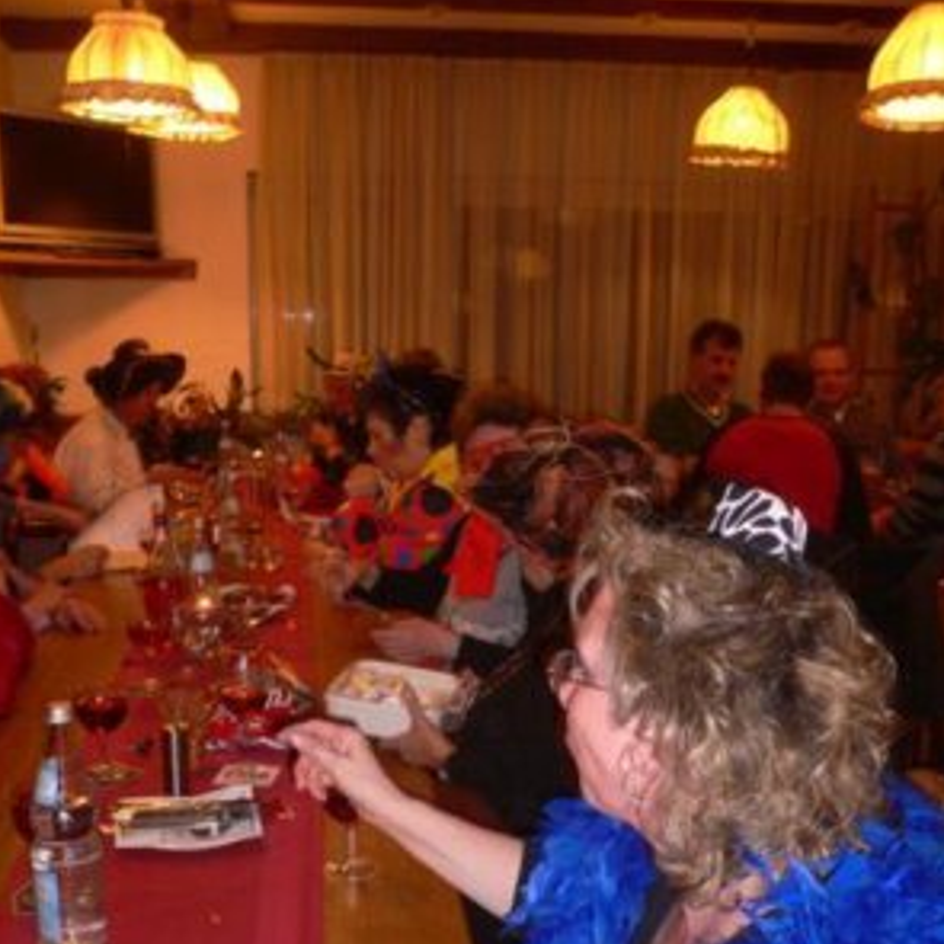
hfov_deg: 40.0
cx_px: 470
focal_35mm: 42
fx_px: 1296
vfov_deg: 39.6
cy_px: 621
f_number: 2.8
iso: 100
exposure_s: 1/8
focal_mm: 5.8
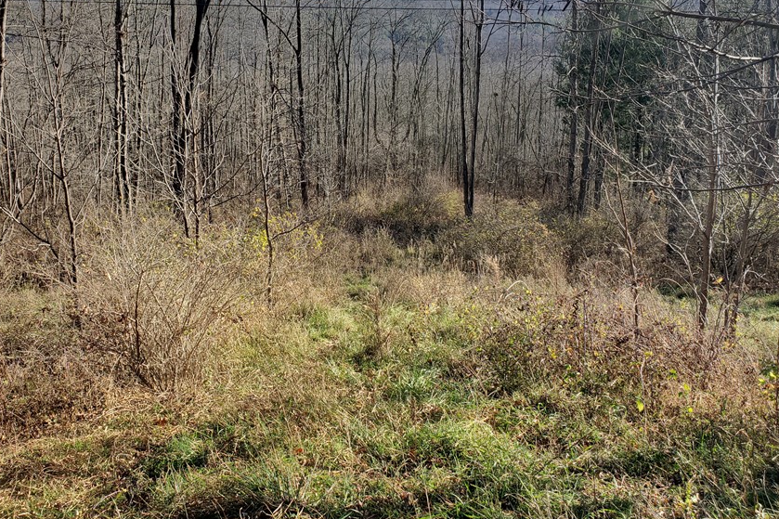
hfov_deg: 57.2
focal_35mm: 33
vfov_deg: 39.7
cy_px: 199
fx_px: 714
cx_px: 357
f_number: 2.4
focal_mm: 4.3
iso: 50
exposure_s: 1/866
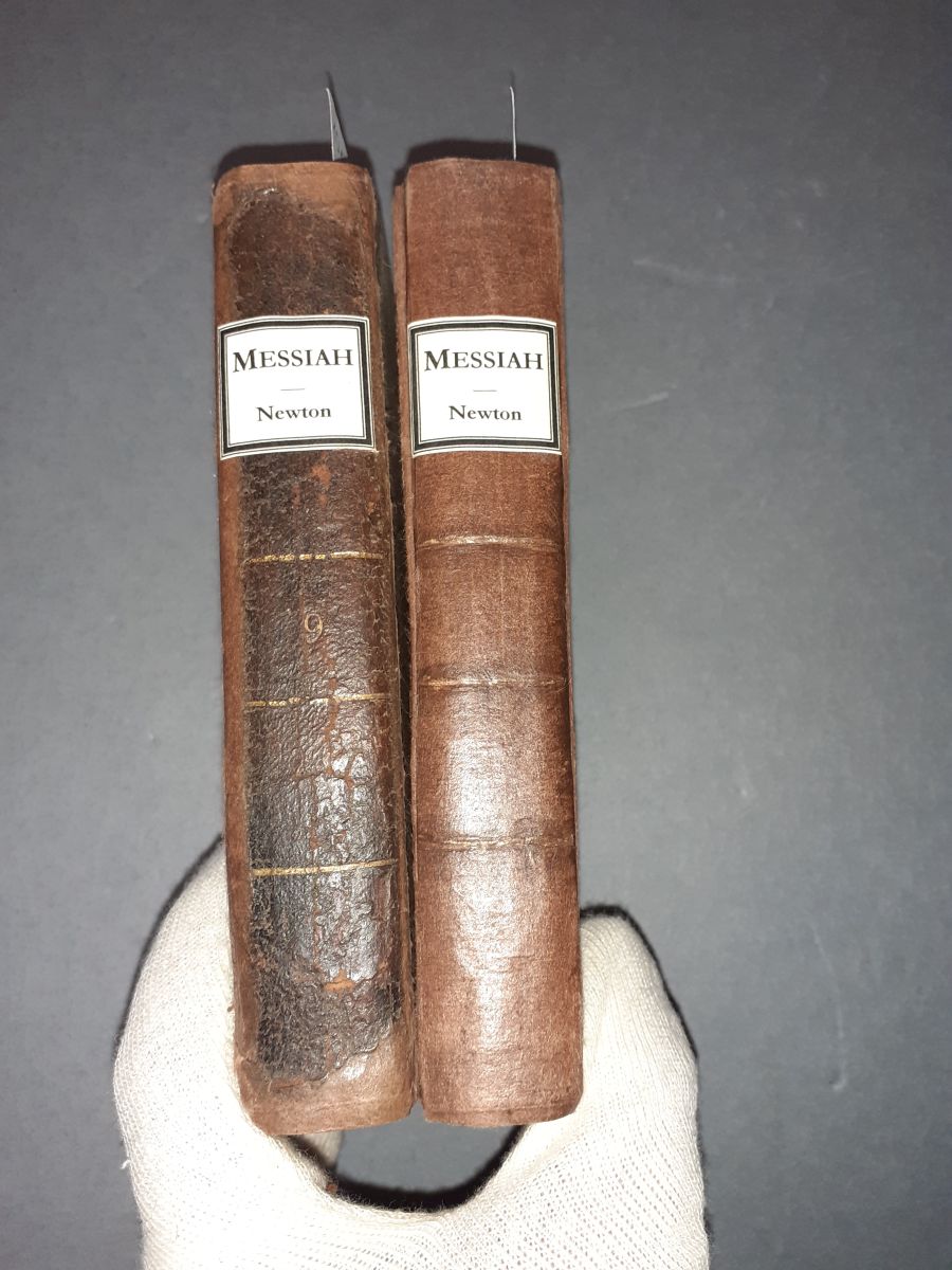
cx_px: 476
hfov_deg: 51.4
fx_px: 990
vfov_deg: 65.3
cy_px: 635
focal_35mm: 27
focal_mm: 3.6
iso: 200
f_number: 1.9
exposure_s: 1/25
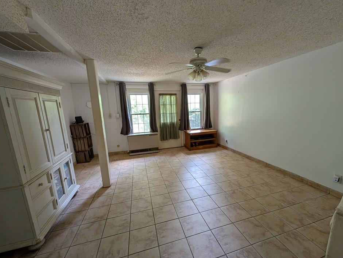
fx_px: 129
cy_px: 134
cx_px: 180
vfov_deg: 90.0
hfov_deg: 106.0
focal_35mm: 13
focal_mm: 2.02
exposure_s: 1/75.9
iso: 94
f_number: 1.7
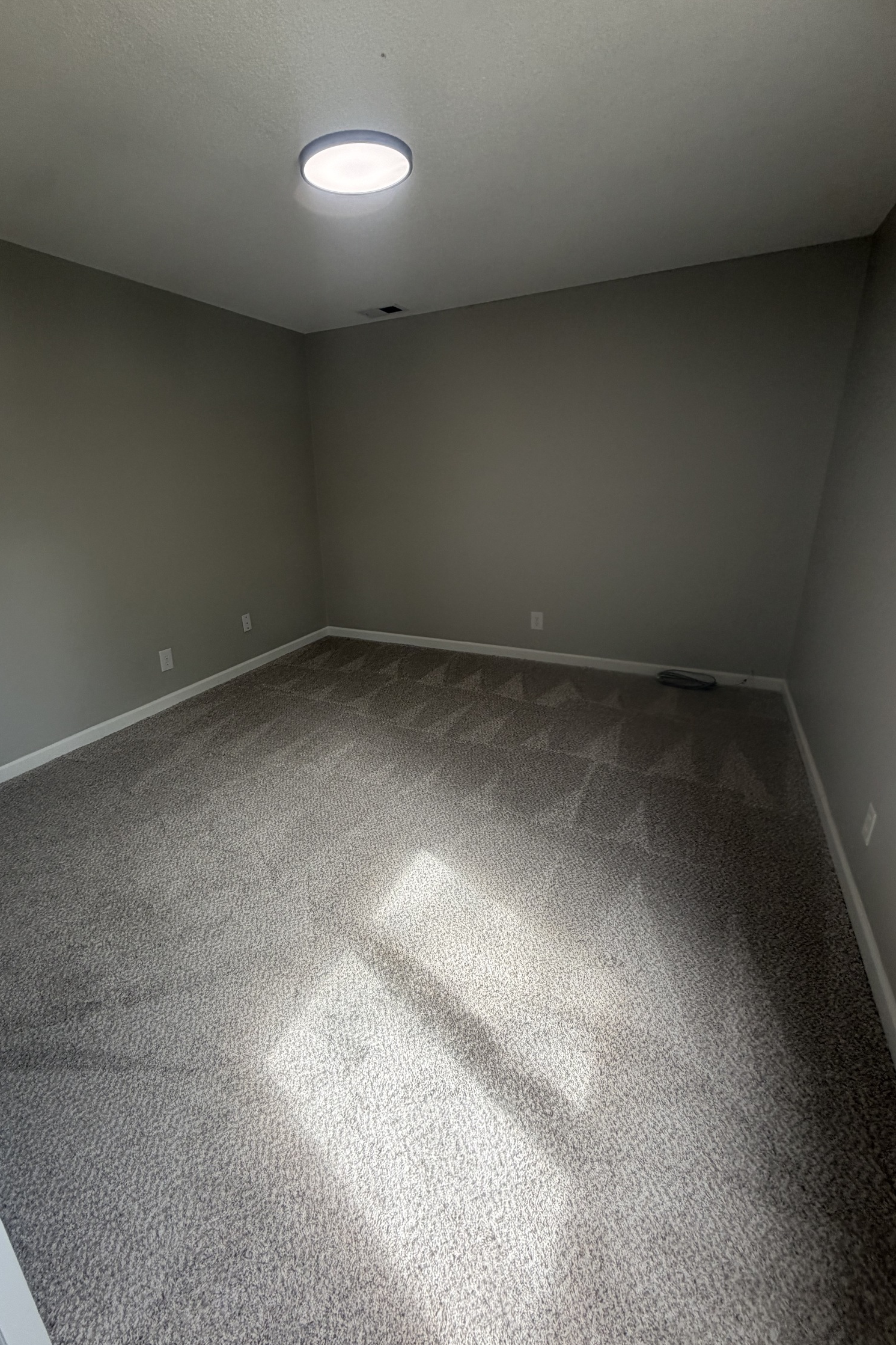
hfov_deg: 77.2
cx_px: 416
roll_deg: +1.8
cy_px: 657
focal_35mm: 15
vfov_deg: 100.4
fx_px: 560
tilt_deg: -18.6
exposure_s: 1/121
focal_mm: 2.22
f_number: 2.2
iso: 80
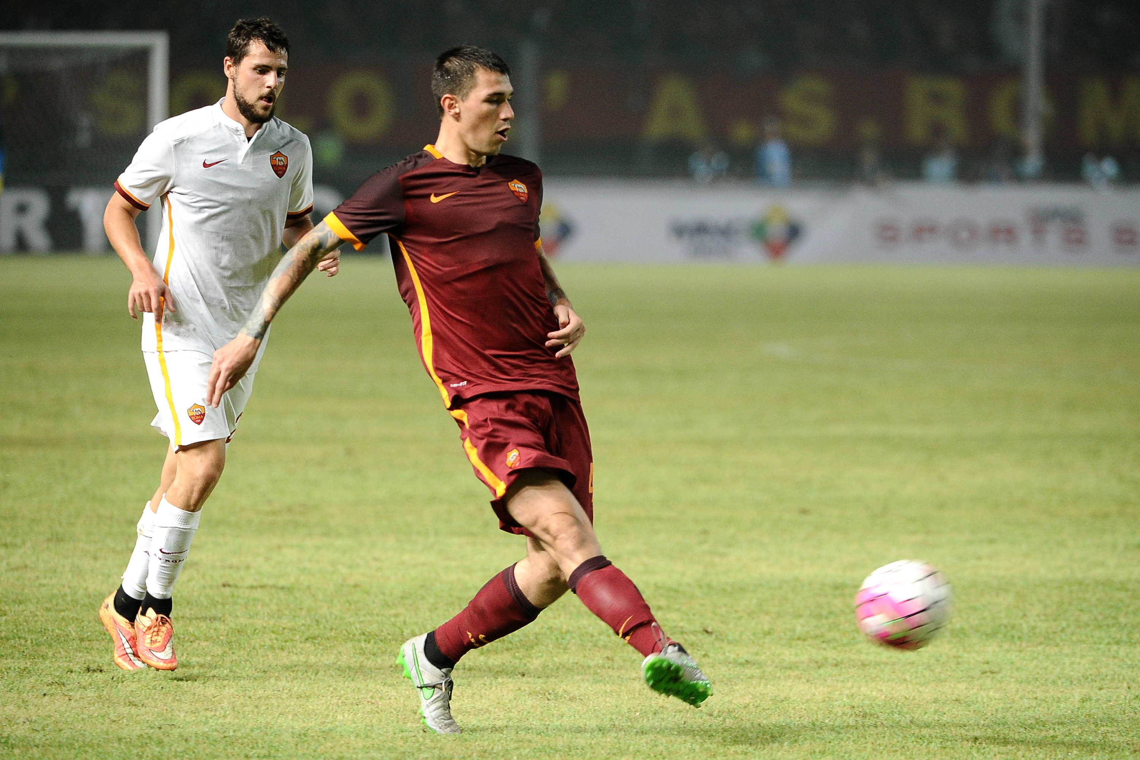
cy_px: 380
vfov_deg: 5.1
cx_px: 570
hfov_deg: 7.6
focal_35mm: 270
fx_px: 8549
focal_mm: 270
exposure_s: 1/400
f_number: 4
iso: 3200
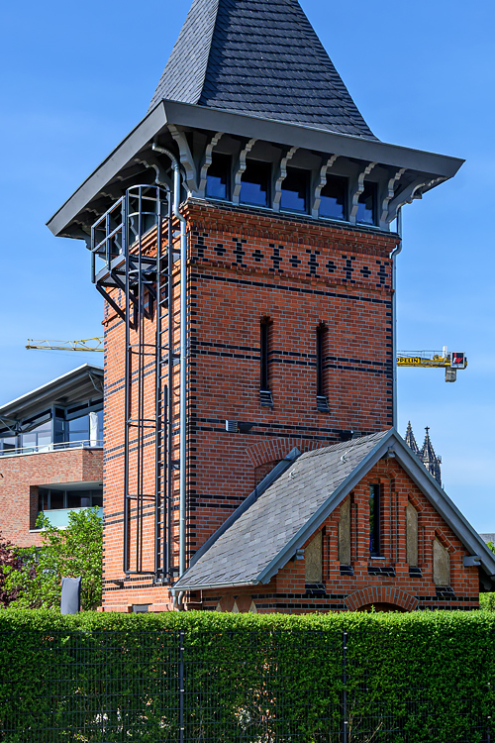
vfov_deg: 38.1
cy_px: 313
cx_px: 284
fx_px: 1072
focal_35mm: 52
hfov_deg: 26.0
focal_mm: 26
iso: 200
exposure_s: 1/500
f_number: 8
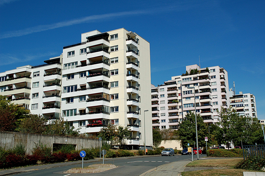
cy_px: 88
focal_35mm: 46
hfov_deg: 42.4
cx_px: 132
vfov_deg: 28.9
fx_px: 342
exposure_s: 1/400
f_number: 11
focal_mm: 31
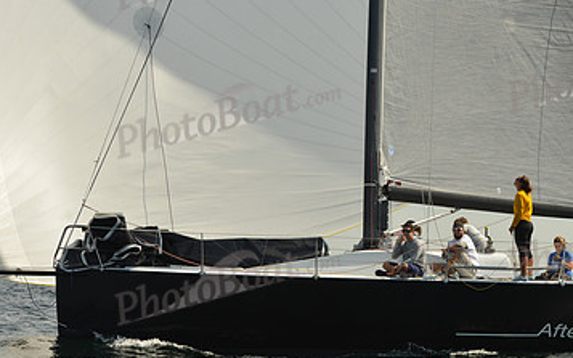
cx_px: 425
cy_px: 177
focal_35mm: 116
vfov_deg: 11.3
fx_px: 1811
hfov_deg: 17.9
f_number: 8
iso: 320
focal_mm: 70
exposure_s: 1/1250
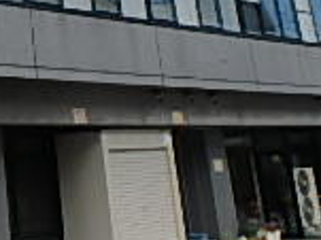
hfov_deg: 20.4
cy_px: -142
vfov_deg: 15.1
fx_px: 825
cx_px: -79
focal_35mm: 89
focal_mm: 3.7
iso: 125
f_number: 6
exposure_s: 1/400
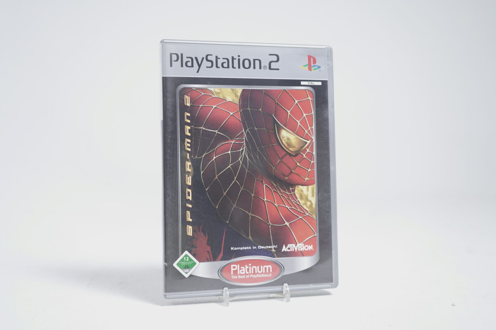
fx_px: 551
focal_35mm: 40
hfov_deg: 48.5
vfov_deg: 33.4
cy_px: 165
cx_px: 248
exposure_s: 1/4
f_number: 5.6
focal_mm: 40
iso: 100
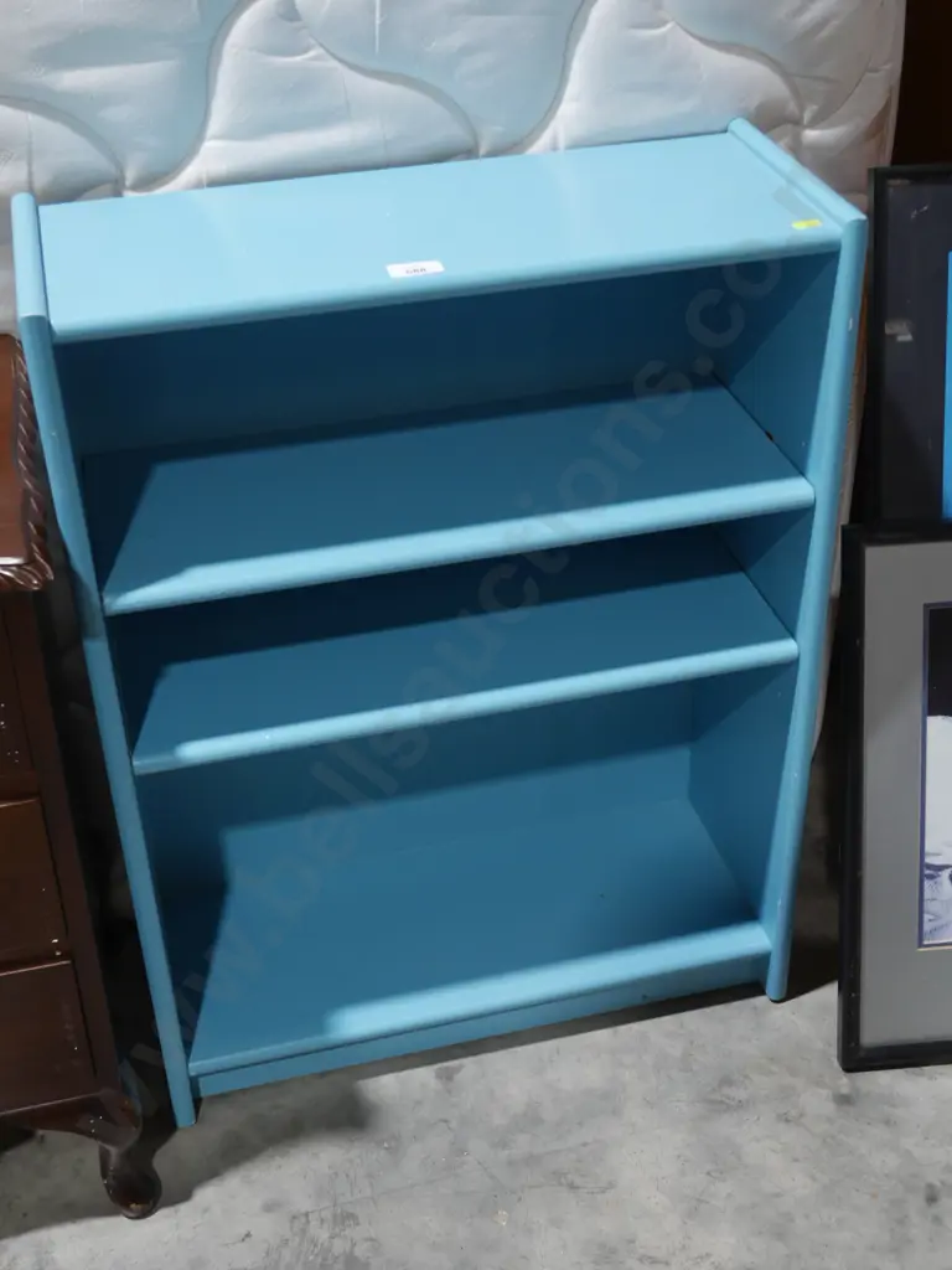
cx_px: 476
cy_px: 635
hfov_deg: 31.5
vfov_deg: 41.2
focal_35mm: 46
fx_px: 1687
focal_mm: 23
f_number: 5.1
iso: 640
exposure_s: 1/60
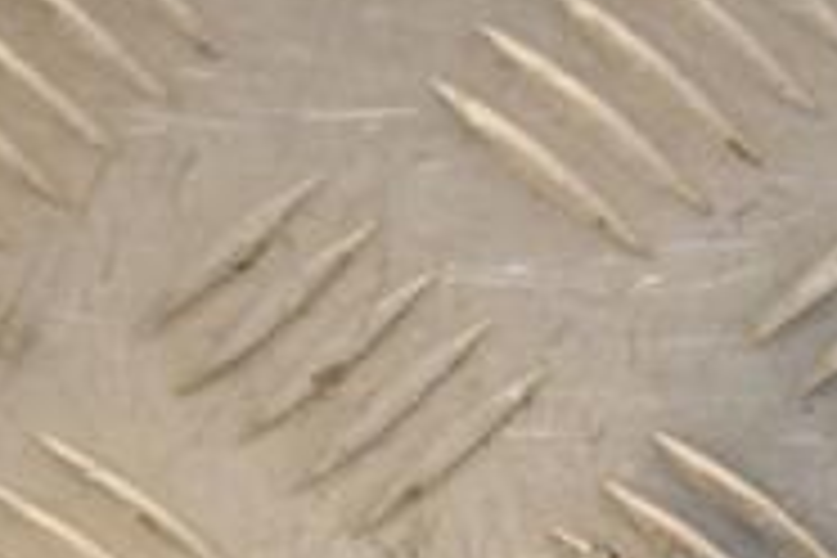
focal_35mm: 387
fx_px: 8997
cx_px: 1084
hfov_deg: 5.3
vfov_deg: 3.5
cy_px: 864
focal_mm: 80
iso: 800
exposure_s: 1/160
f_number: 6.3
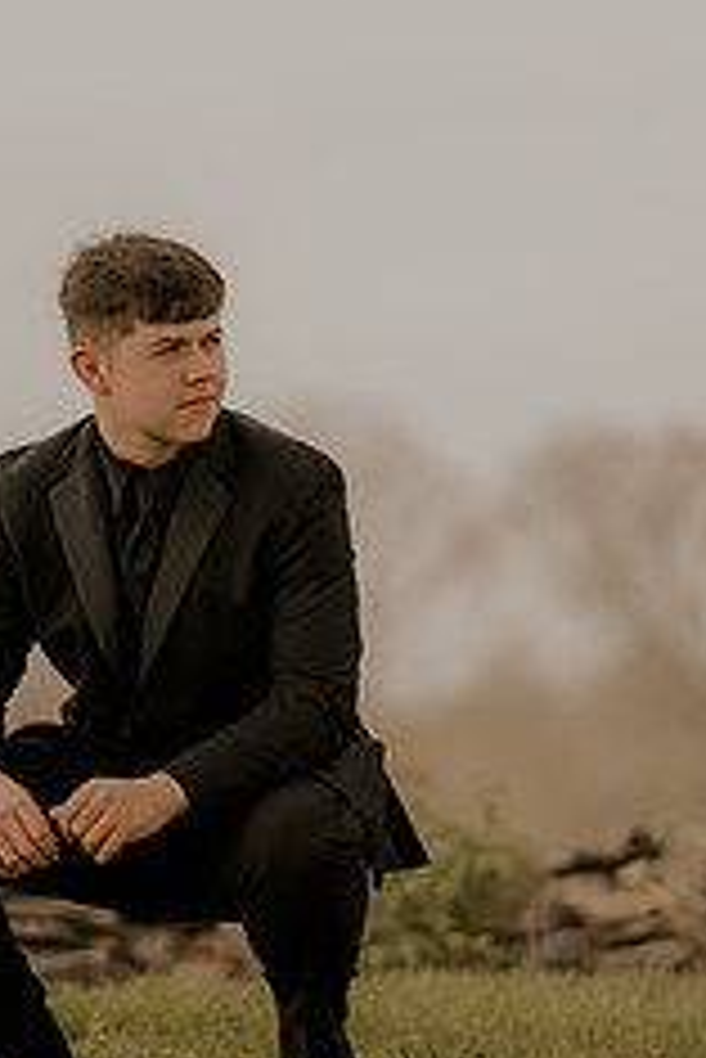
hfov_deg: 5.7
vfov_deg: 8.5
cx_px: 193
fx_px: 7137
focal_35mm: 243
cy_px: 473
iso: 160
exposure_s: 1/2500
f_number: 1.4
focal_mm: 85
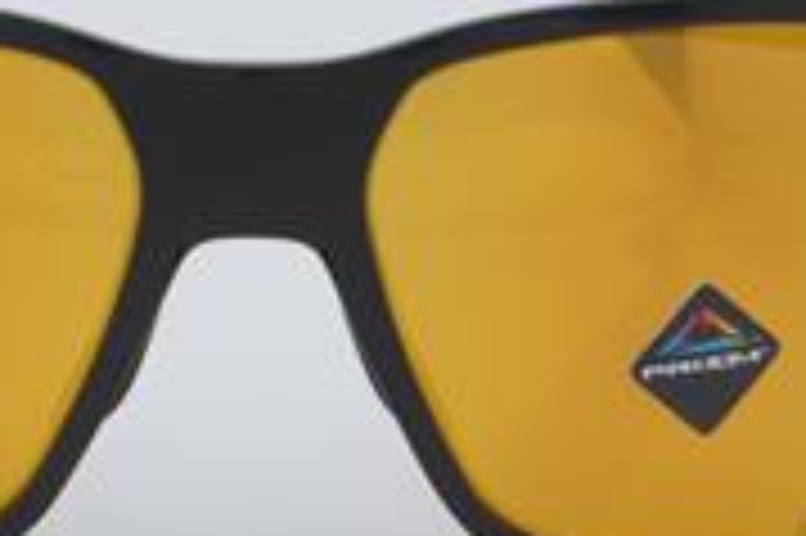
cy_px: 230
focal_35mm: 184
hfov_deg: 11.2
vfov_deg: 7.4
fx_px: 4118
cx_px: 252
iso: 100
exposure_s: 1/3
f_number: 32
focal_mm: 55
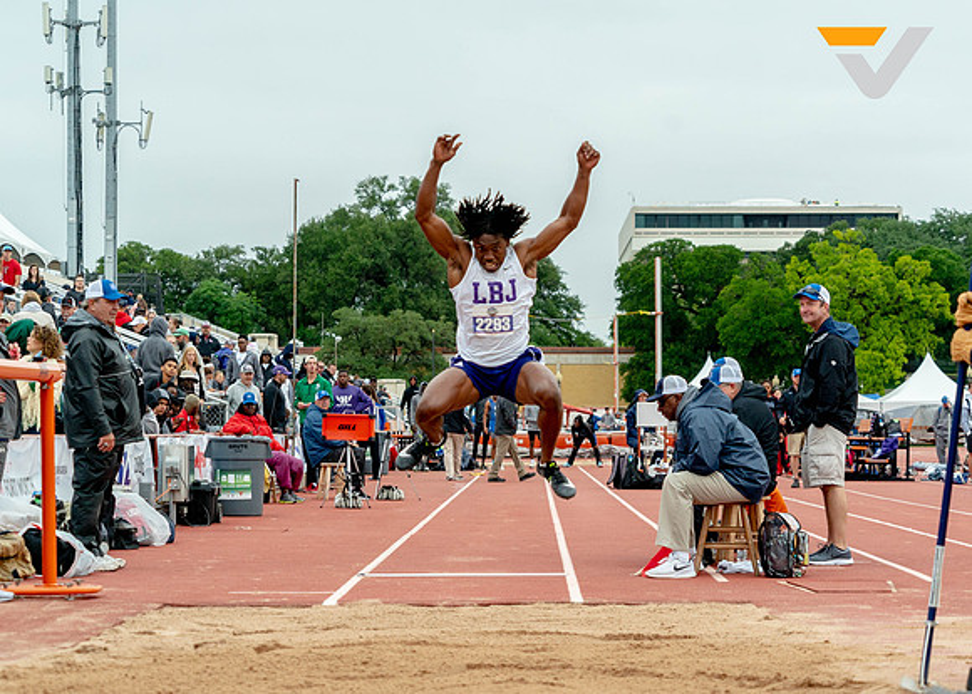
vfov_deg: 13.6
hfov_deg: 18.9
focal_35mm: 106
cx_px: 547
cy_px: 348
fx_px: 2916
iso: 800
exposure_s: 1/2000
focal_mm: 85
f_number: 5.6
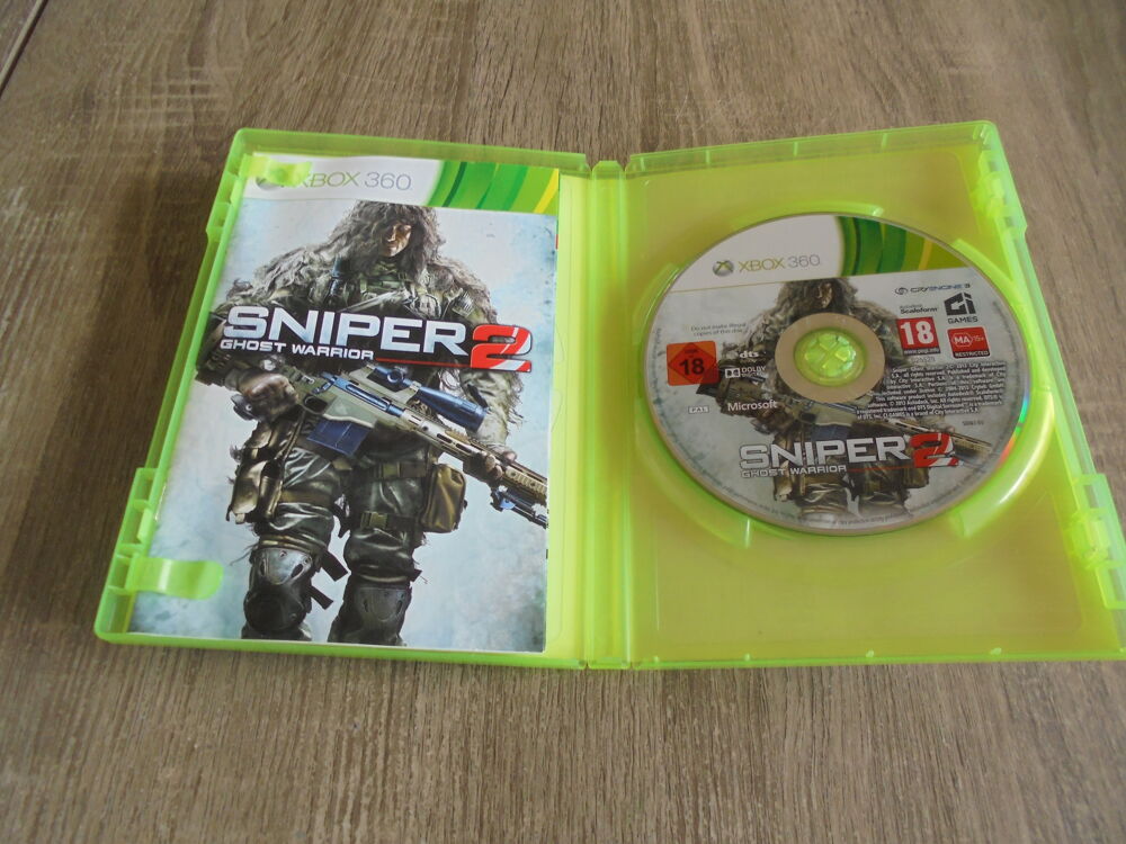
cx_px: 563
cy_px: 422
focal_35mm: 26
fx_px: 846
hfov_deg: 67.3
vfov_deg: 53.1
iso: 200
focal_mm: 4.6
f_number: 3.5
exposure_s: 1/30
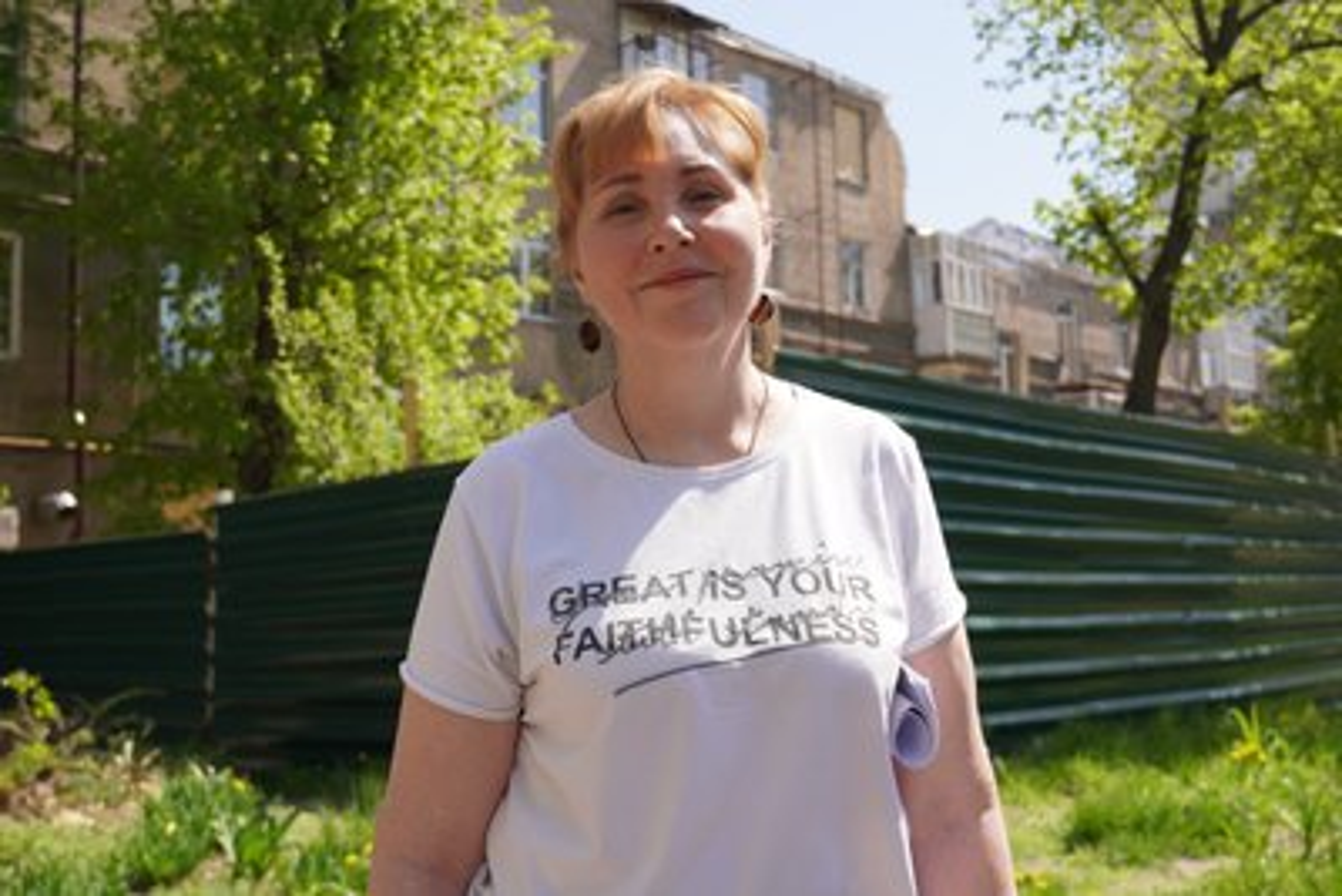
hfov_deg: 47.9
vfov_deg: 33.0
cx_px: 671
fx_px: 1510
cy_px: 448
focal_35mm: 40
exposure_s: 1/640
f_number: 4.5
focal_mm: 27
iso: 100
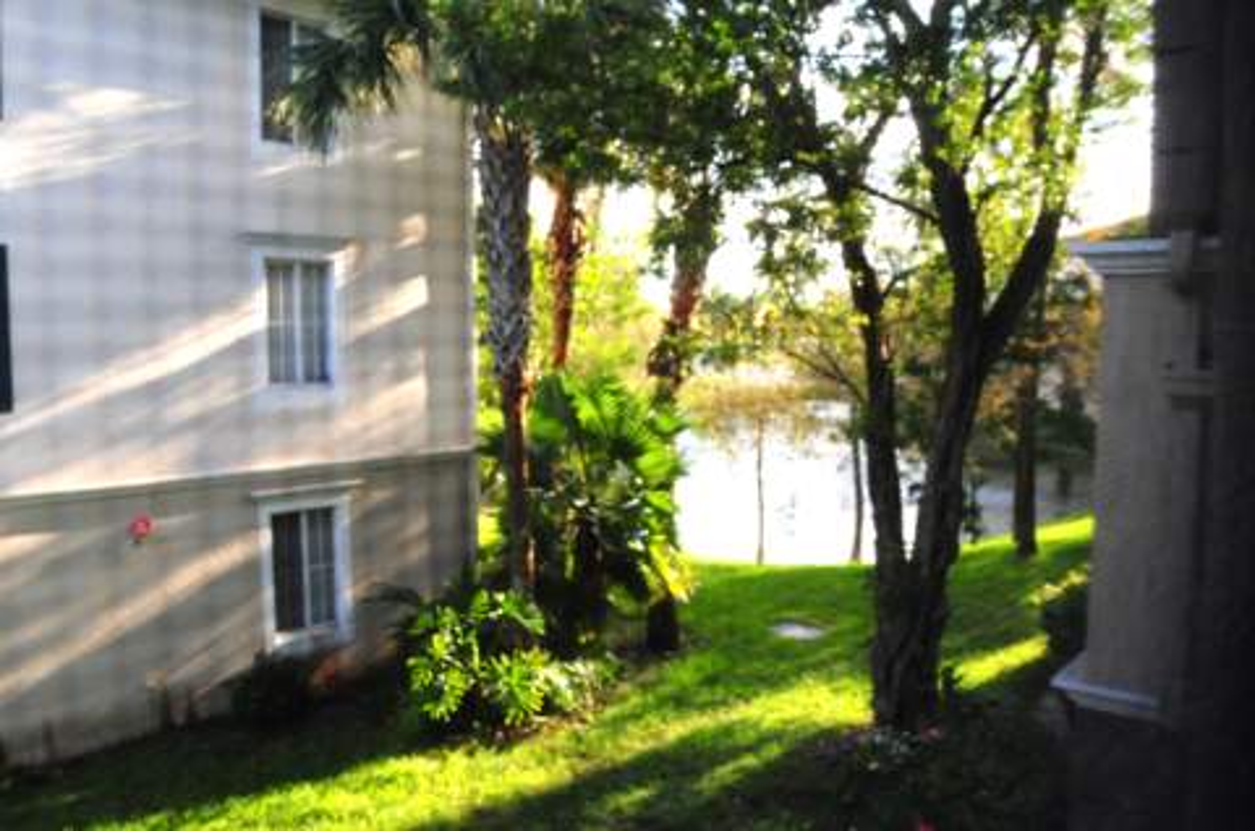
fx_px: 939
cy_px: 416
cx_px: 628
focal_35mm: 27
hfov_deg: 67.5
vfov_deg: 47.7
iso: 1250
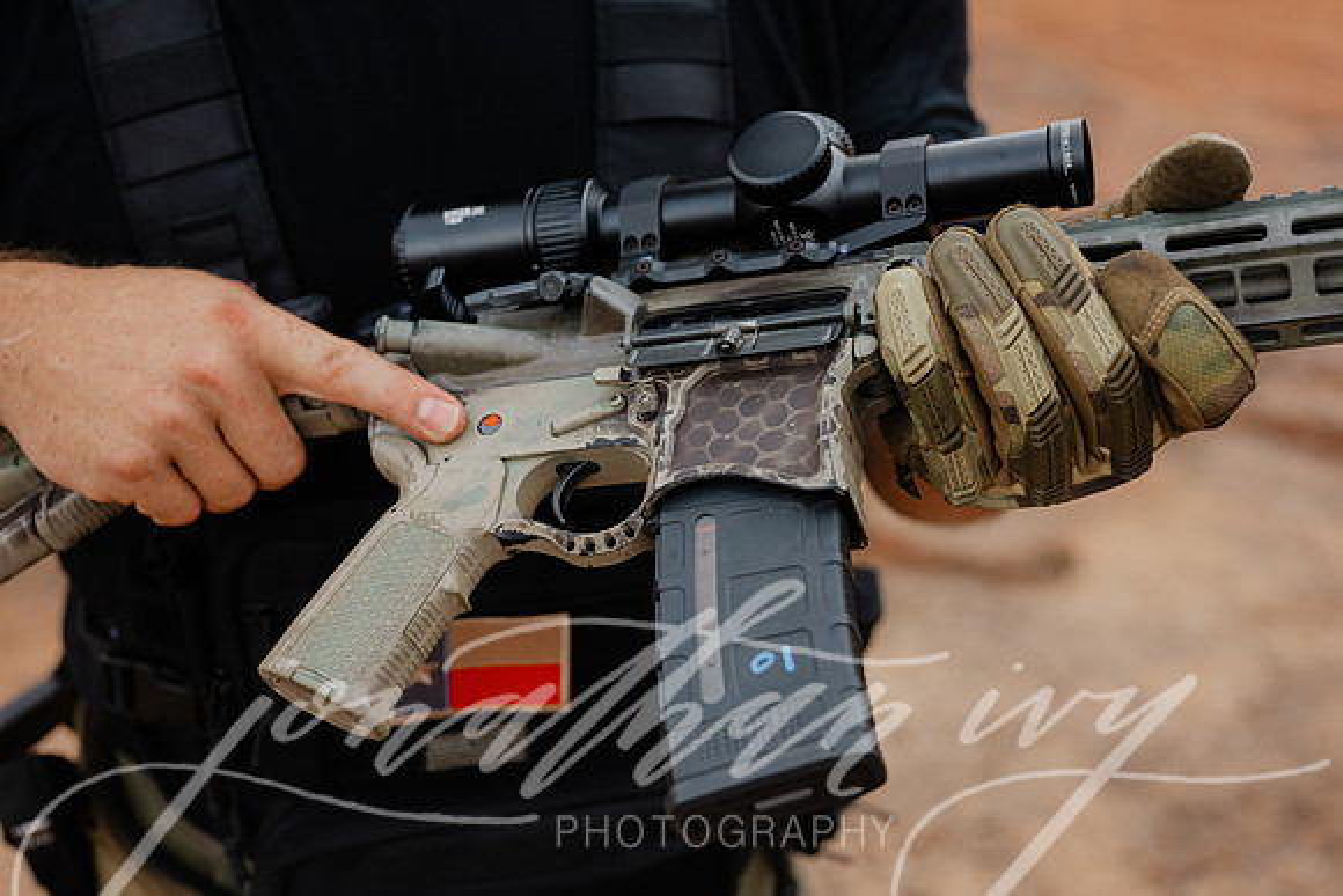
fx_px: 1866
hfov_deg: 39.6
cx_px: 672
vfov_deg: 27.0
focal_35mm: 50
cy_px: 448
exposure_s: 1/320
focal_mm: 50
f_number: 4
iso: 800
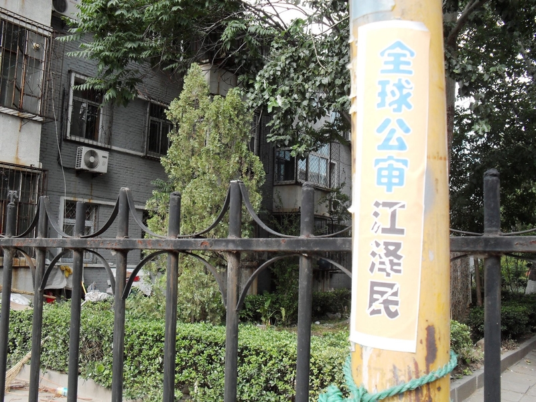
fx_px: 542
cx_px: 268
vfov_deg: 40.7
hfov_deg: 52.6
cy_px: 201
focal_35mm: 35
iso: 100
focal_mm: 6.3
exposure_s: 1/250
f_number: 3.2
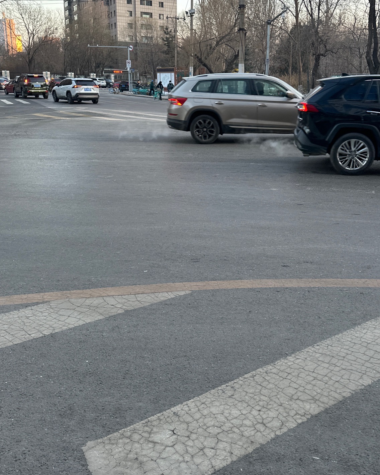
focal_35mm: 33
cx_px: 224
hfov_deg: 44.4
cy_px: 202
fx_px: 464
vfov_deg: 54.0
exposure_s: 1/121
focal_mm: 6.86
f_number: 1.78
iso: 125
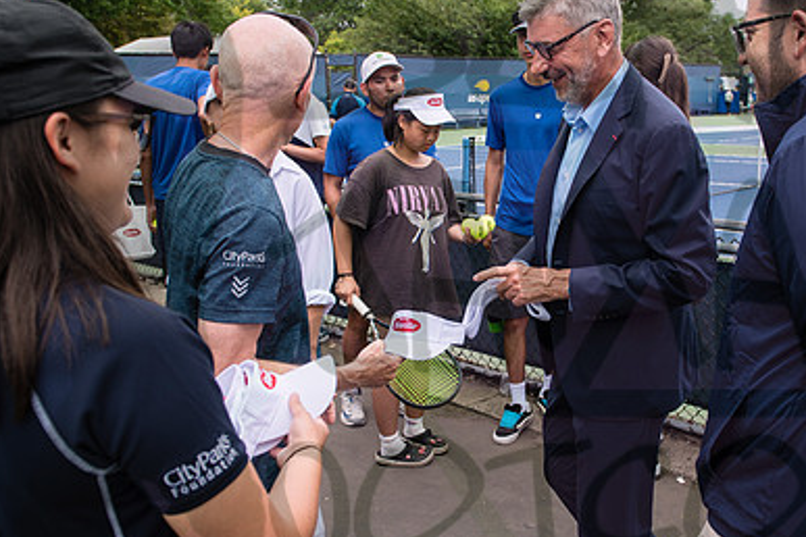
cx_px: 494
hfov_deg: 52.7
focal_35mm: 36
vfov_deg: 36.9
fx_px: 806
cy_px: 272
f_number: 4
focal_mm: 24
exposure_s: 1/500
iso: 200
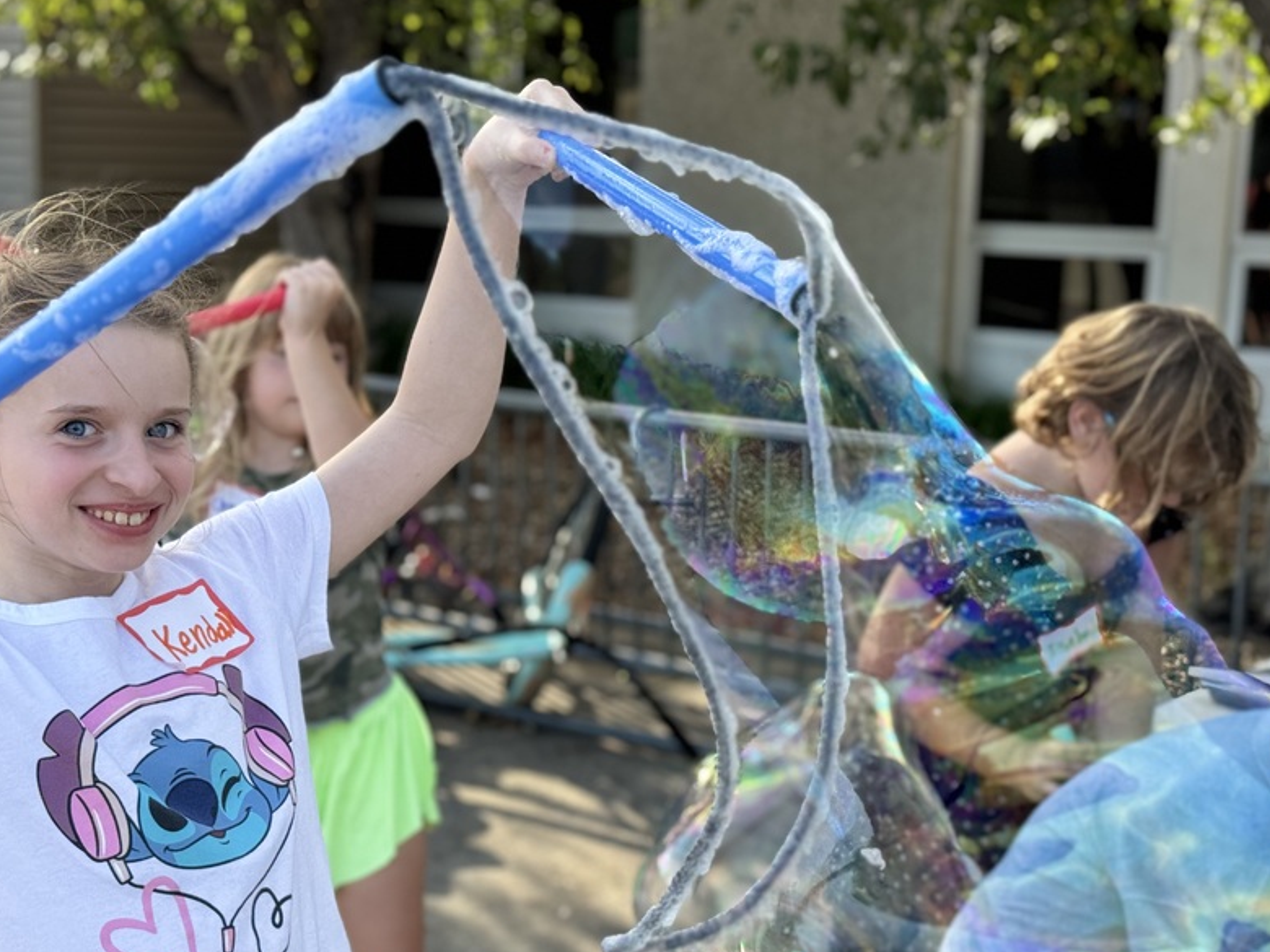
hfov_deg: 30.7
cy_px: 557
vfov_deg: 23.3
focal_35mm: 63
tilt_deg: -7.5
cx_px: 537
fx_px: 2311
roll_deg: -1.6
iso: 64
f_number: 1.78
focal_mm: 6.76
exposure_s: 1/664
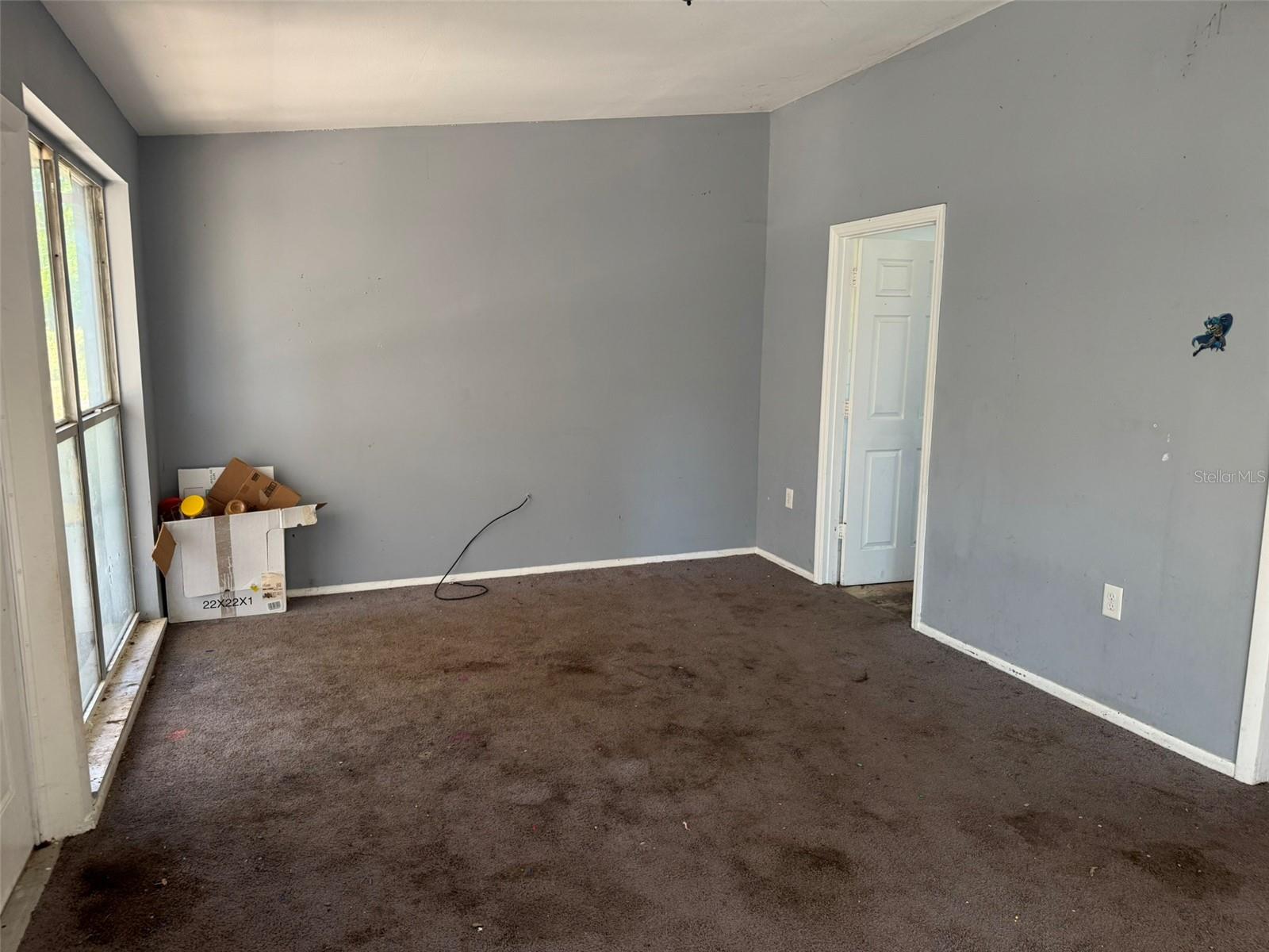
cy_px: 476
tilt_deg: -9.2
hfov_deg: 71.6
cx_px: 634
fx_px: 880
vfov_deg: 56.8
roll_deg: -0.4
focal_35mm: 24
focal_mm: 6.76
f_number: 1.78
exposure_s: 1/72
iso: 200
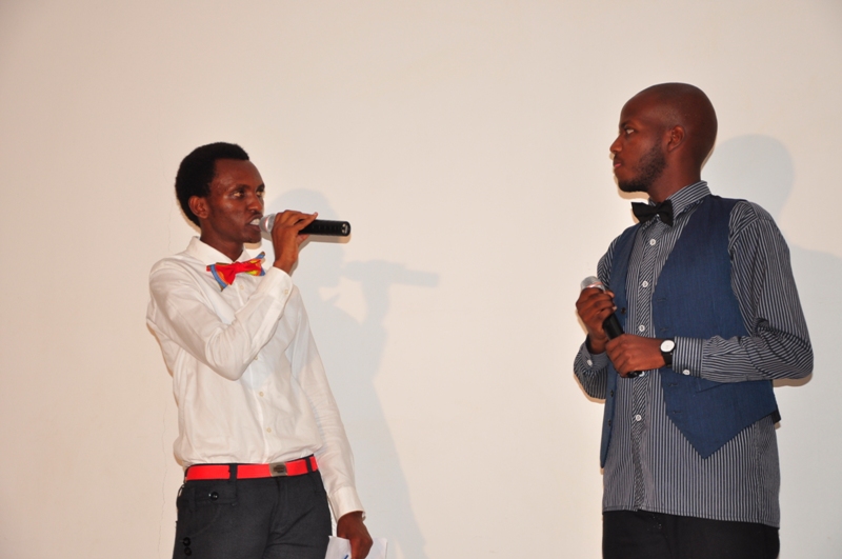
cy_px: 280
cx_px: 421
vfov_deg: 17.4
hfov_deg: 26.0
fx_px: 1822
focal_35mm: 78
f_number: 5
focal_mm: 52
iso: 400
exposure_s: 1/60
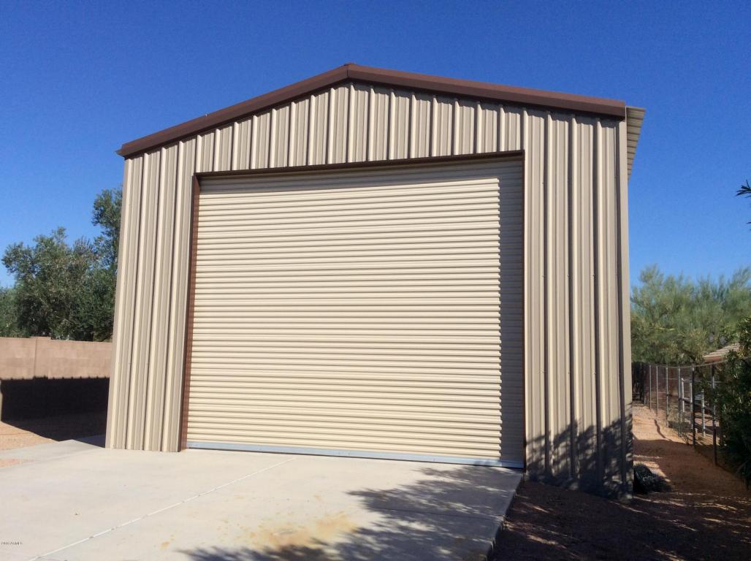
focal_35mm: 32
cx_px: 376
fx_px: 693
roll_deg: -0.4
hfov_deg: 56.9
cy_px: 280
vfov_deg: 44.1
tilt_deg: +5.3
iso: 32
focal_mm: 3.3
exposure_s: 1/2203
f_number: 2.4
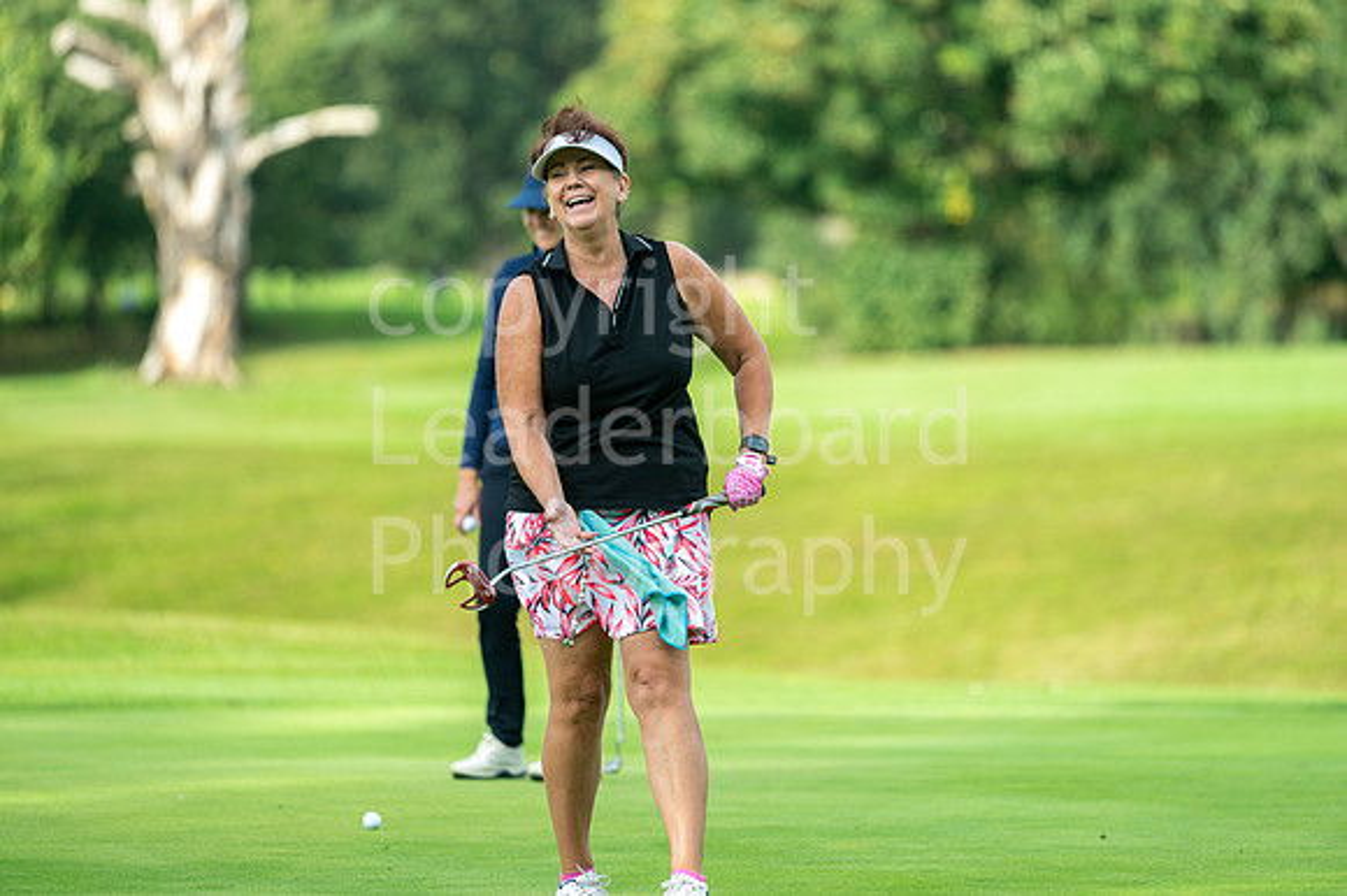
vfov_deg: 4.6
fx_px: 11221
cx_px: 674
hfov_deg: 6.9
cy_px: 448
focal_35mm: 300
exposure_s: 1/1000
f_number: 4
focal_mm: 300
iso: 250
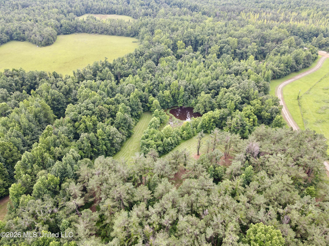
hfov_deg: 71.6
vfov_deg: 56.8
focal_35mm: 24
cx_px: 164
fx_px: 228
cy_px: 123
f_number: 2.8
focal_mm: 4.5
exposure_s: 1/50
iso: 100
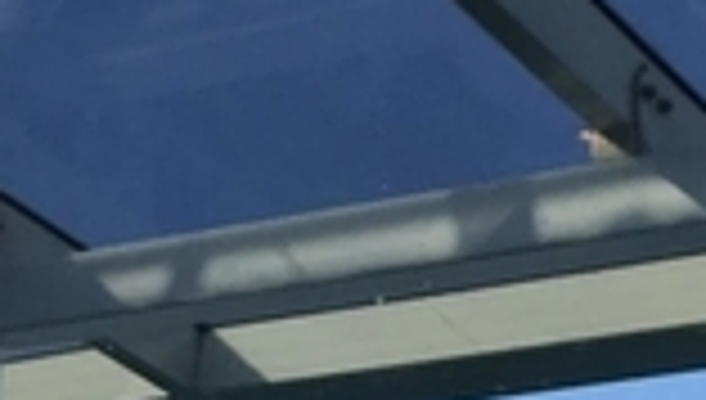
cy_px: 813
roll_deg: -1.1
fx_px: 2907
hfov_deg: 13.8
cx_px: 427
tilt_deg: +6.1
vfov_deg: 7.5
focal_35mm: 155
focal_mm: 3.99
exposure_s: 1/1996
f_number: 1.8
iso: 20
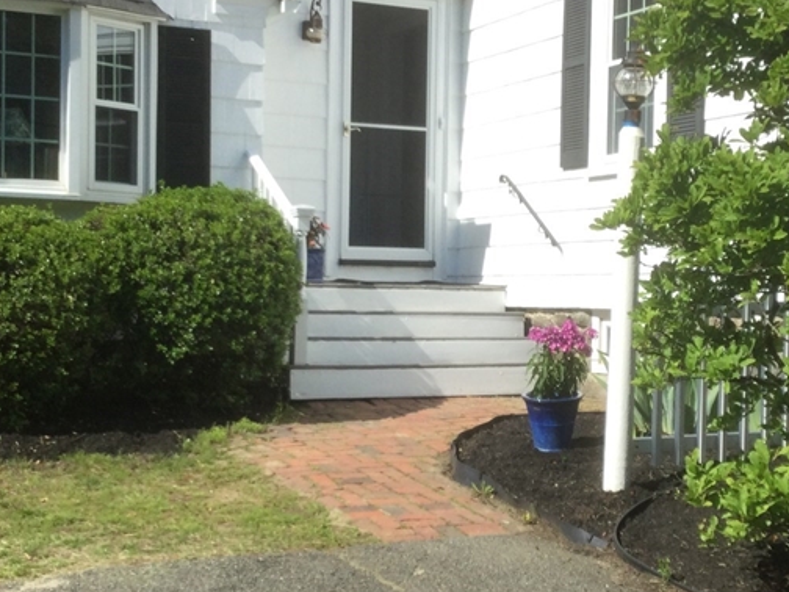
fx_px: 1436
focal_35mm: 63
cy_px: 299
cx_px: 459
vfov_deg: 23.3
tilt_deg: -4.9
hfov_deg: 30.7
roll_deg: -0.5
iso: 25
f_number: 2.4
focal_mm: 3.3
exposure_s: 1/959
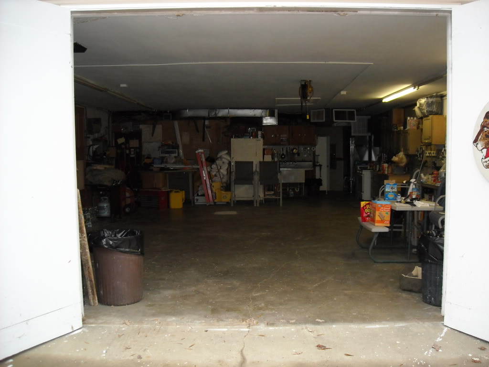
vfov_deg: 40.7
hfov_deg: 52.6
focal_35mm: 35
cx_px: 244
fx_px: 494
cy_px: 184
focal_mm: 5.7
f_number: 2.8
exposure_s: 1/60
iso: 200
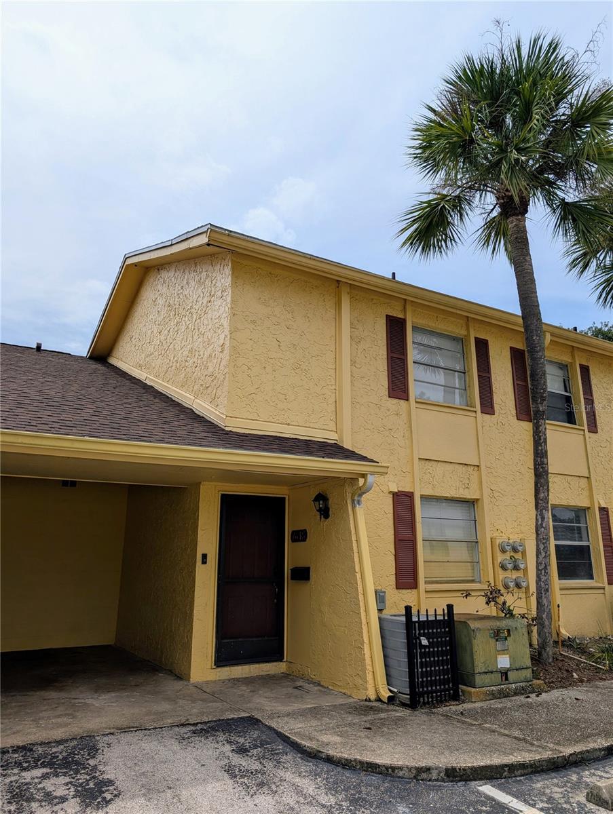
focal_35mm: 24
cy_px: 407
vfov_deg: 71.5
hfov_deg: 56.9
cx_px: 306
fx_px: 565
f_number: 1.68
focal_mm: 6.9
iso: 22
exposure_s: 1/2336
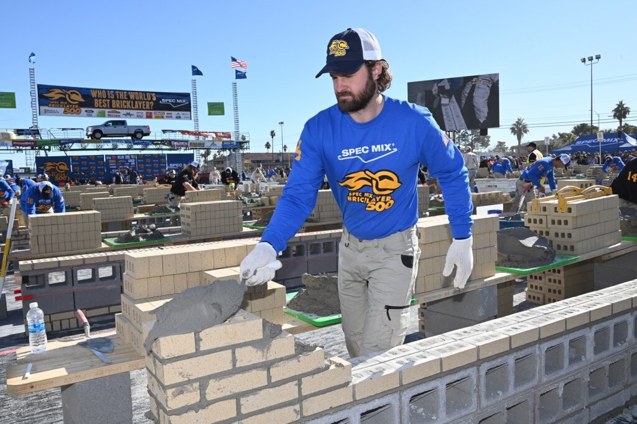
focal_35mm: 29
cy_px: 212
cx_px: 318
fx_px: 513
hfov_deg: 63.7
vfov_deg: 44.9
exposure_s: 1/320
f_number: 14
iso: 400
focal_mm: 29
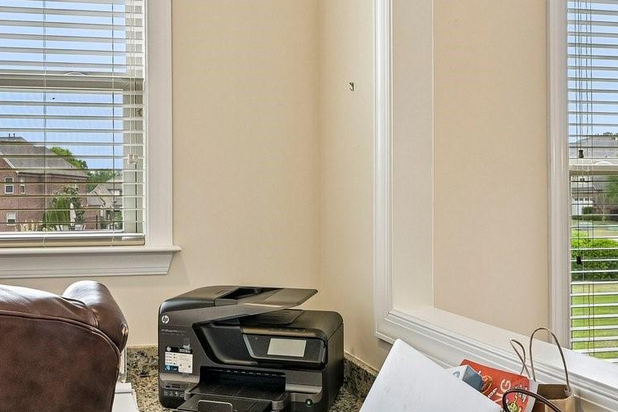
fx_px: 652
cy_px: 206
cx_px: 219
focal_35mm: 38
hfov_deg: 50.0
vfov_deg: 35.0
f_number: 8
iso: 110
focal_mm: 14
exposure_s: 1/15
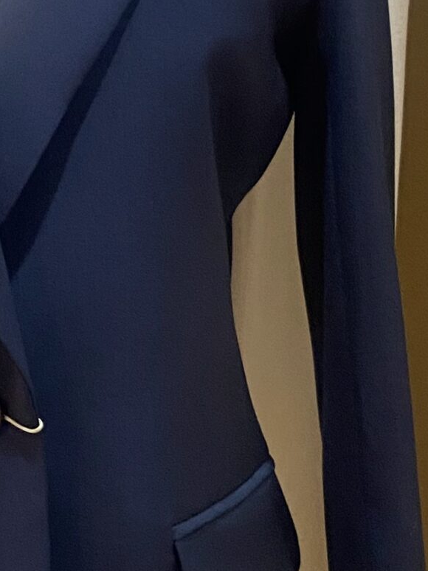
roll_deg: -0.6
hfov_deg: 16.0
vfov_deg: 22.8
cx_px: -178
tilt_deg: -4.5
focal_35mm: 86
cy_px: 294
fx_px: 1419
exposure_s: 1/50
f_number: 1.8
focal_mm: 4.25
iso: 250
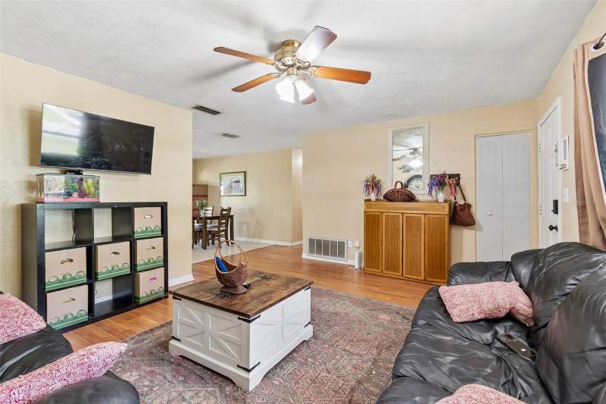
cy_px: 202
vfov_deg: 77.3
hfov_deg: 100.4
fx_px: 252
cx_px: 303
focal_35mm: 15
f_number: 8
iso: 200
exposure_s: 1/3.33
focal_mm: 10
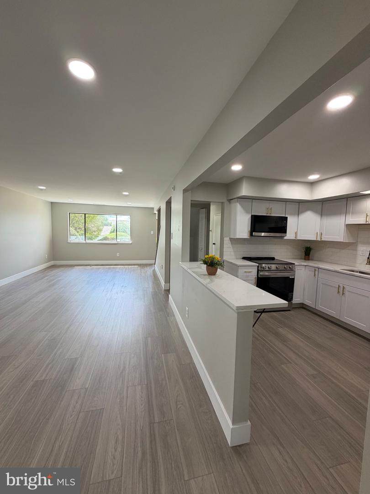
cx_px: 185
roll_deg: -1.9
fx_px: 200
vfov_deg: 102.1
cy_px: 247
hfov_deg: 85.7
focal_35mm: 14
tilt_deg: -4.8
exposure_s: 1/120
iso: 125
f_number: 2.2
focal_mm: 2.22
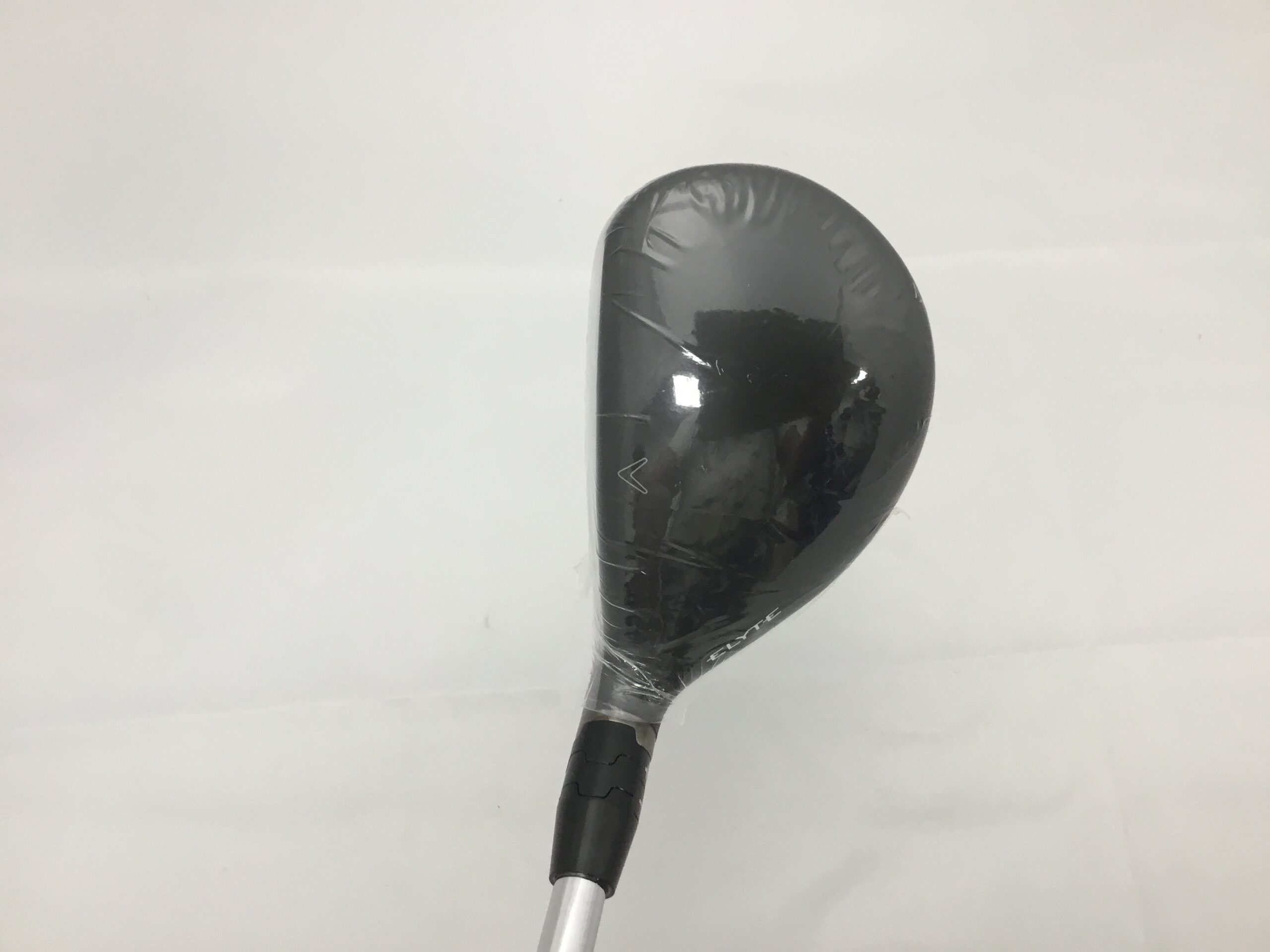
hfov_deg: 58.4
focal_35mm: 31
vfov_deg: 45.4
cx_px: 635
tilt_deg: -60.2
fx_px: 1137
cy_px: 476
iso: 32
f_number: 2.4
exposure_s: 1/33
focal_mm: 3.3
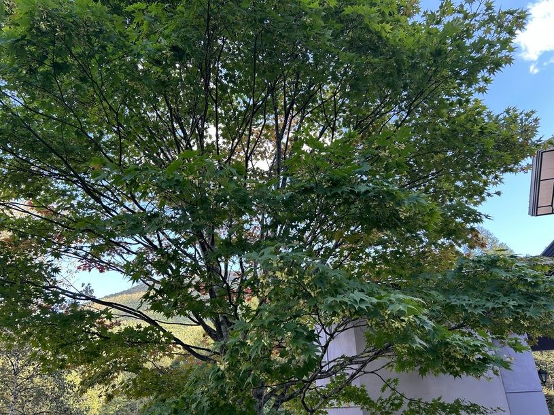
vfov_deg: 53.1
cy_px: 208
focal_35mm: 26
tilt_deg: +27.8
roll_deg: +1.2
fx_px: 416
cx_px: 277
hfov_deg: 67.3
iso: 50
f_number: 1.5
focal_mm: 5.7
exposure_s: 1/166
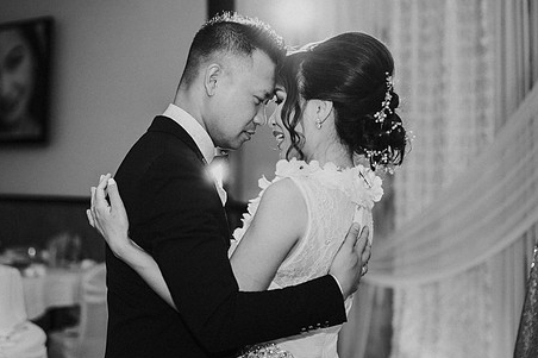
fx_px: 837
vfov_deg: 24.1
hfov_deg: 35.4
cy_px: 142
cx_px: 190
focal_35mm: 56
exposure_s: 1/160
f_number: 1.4
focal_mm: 35
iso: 320
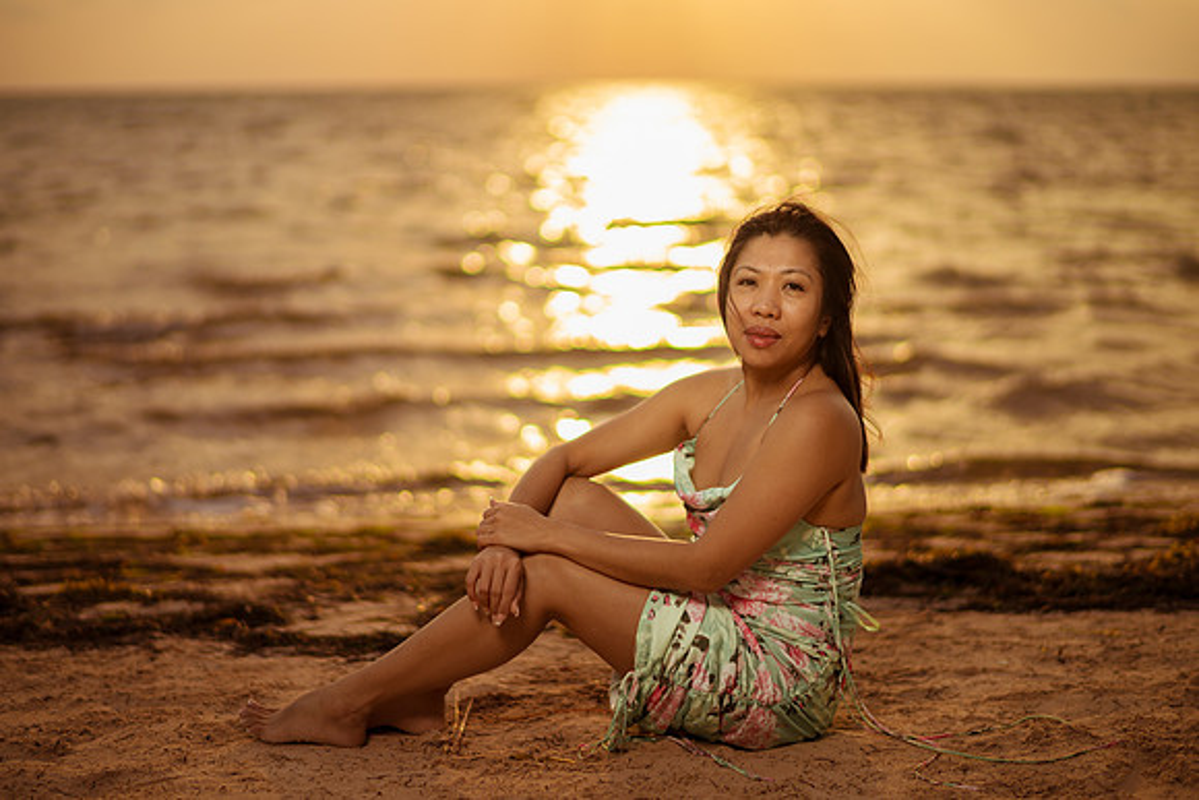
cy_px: 400
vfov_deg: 23.4
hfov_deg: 34.5
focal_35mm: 58
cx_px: 600
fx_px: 1932
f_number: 1.4
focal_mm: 58
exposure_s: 1/8000
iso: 50
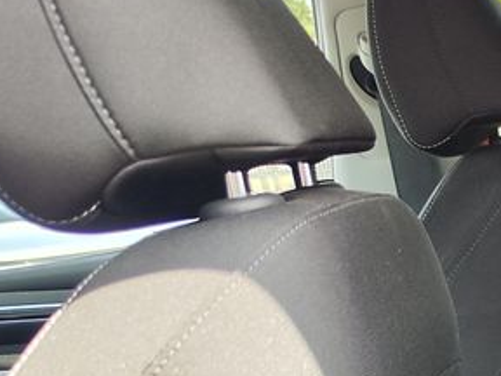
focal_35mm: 96
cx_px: 988
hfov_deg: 16.1
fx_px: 1389
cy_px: 623
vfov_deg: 14.1
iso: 57
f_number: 1.69
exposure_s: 1/100
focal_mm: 7.01
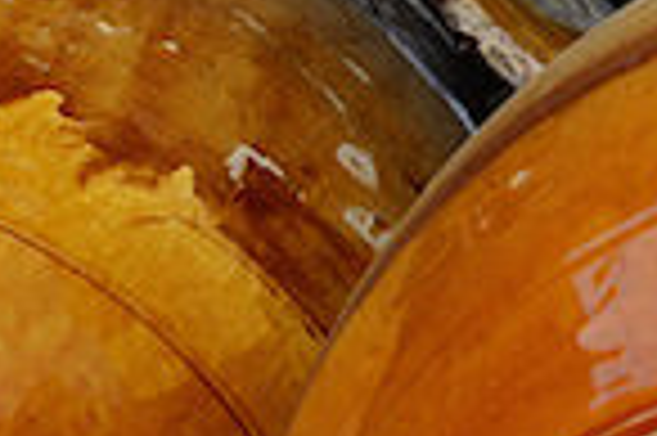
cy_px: -921
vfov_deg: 4.5
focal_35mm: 288
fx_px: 5250
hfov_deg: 6.6
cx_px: 1868
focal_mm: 42
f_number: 11
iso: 320
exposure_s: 1/125
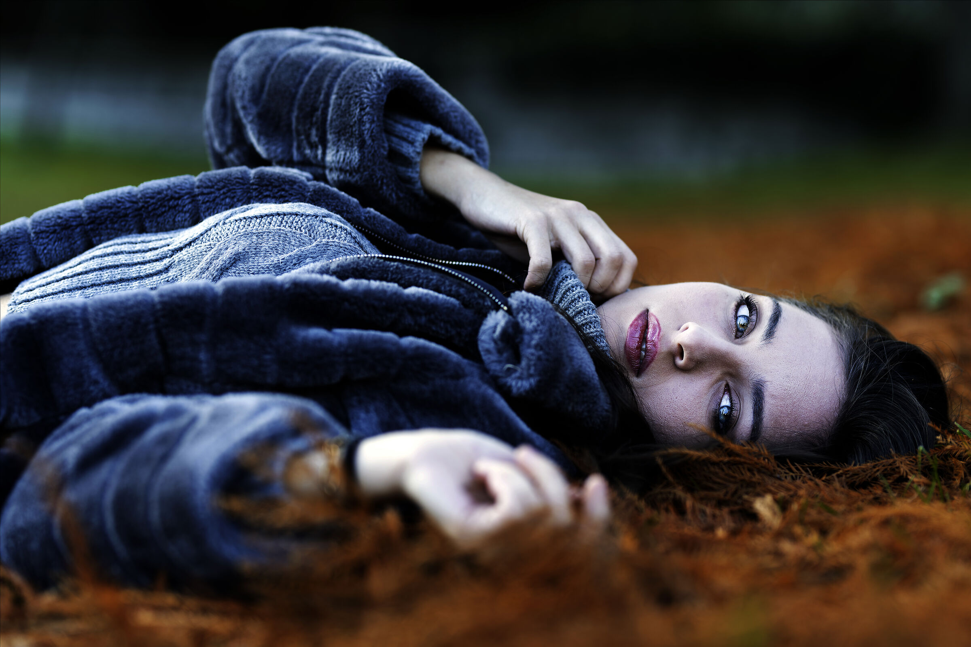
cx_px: 486
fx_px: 2292
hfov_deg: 23.9
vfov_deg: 16.1
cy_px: 324
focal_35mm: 85
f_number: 2
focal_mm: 85
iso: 64
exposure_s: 1/160
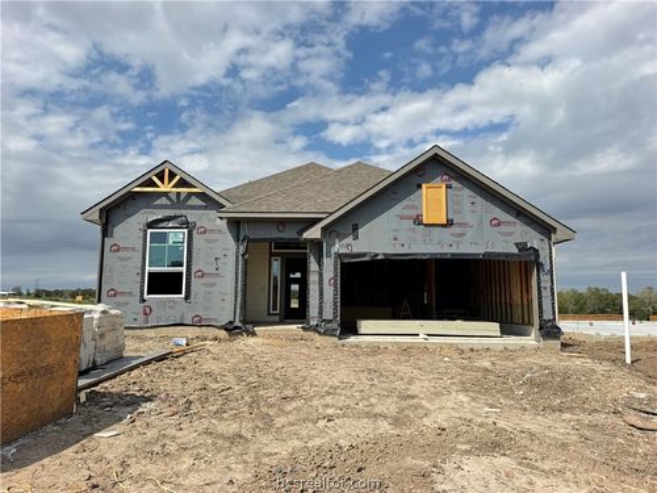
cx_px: 328
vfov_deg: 56.8
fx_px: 456
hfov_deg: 71.6
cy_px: 246
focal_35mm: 24
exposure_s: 1/5714
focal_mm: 6.76
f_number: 1.78
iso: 80
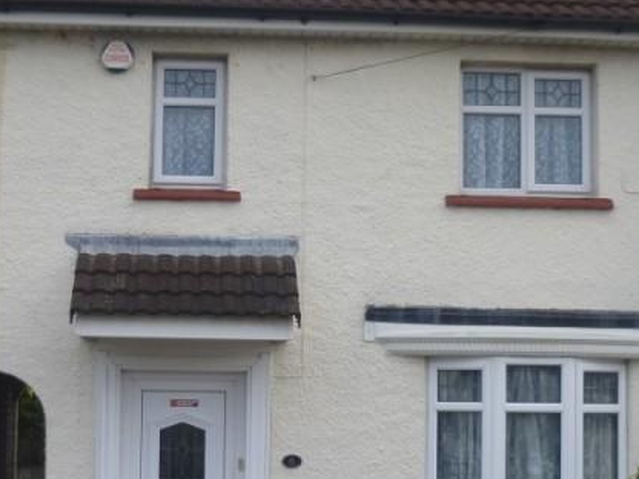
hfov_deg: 21.5
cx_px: 264
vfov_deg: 16.2
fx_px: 1680
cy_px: 253
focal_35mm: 91
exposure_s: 1/200
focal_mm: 6.6
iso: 80
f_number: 3.1
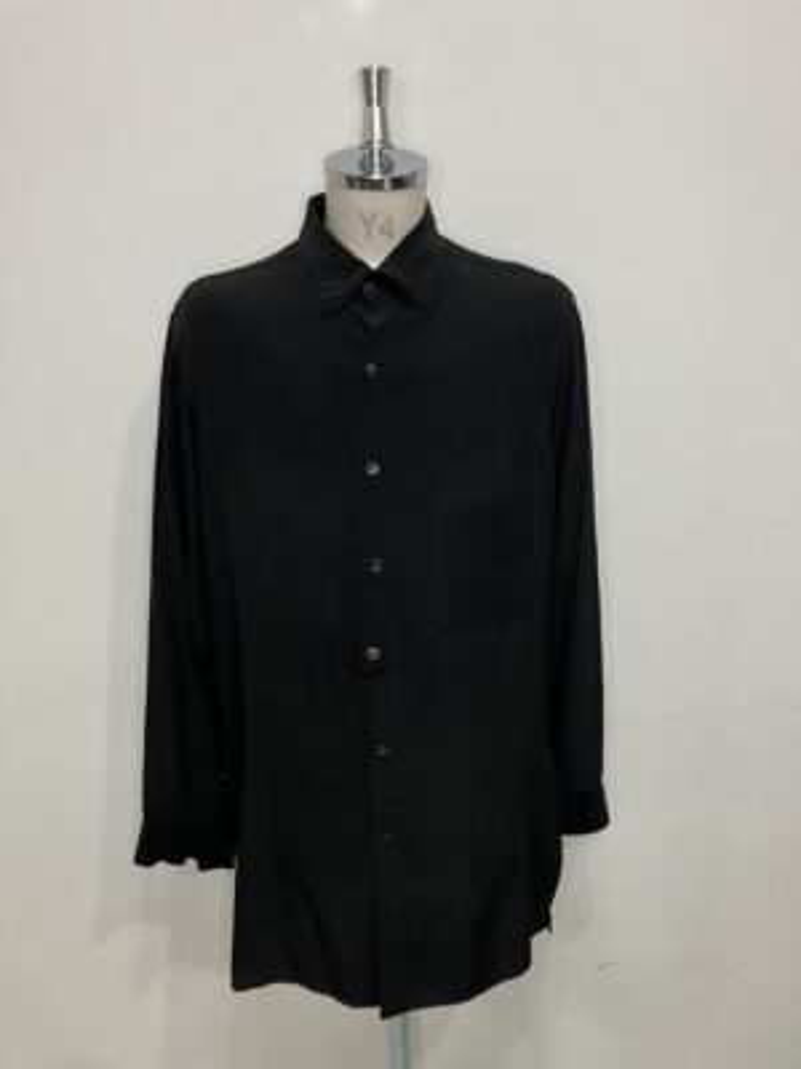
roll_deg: +0.5
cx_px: 400
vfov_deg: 63.4
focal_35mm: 28
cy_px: 534
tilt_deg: -14.0
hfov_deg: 49.7
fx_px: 864
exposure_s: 1/50
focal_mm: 3.99
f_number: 1.8
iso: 100
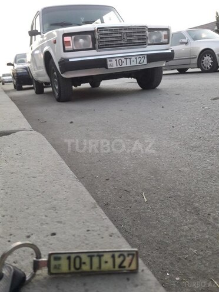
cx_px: 110
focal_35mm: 28
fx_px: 236
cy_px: 146
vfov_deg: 63.4
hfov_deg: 49.7
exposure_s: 1/25
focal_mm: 3.7
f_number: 1.9
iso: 200
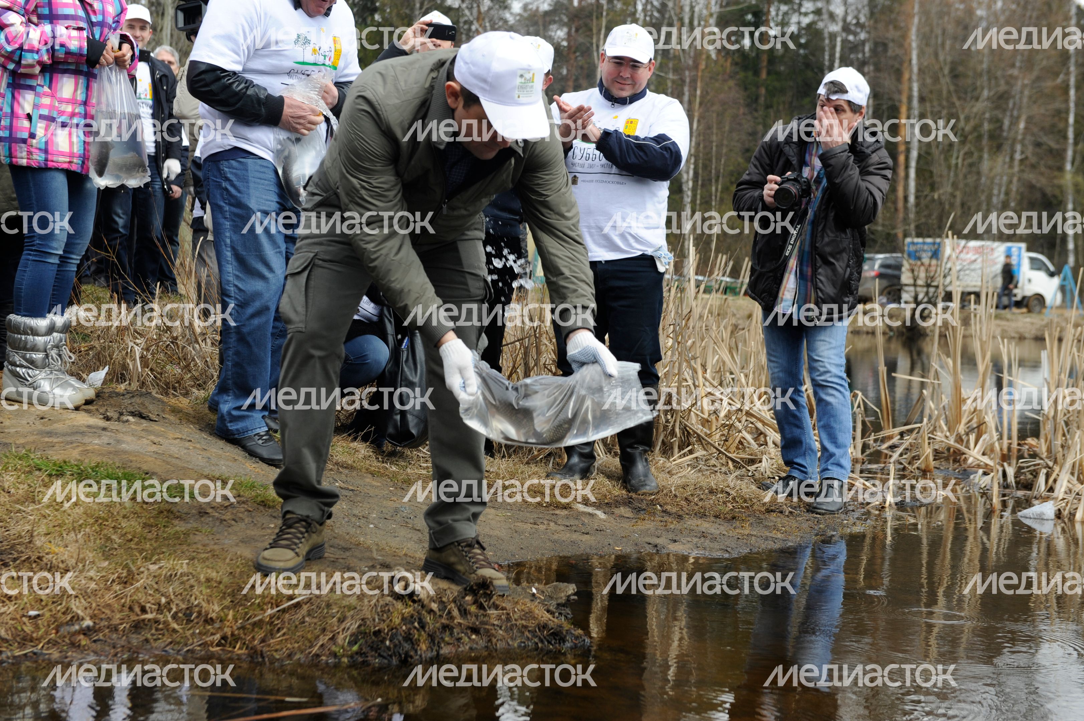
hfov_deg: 34.5
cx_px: 542
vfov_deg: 23.4
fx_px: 1745
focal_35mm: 58
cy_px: 360
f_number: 5.6
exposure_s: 1/400
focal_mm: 58
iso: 320
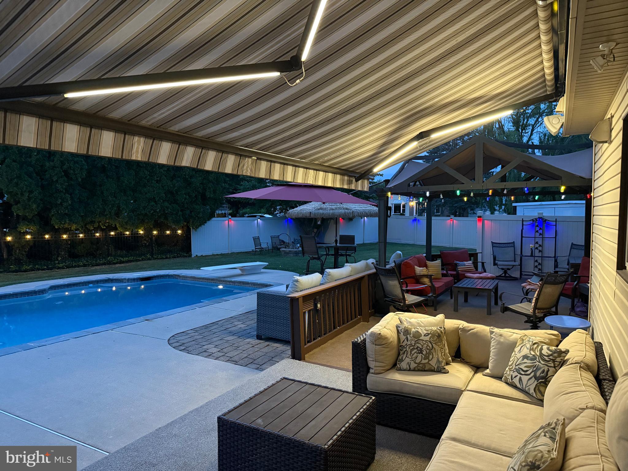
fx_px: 435
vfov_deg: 56.8
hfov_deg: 71.6
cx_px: 314
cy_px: 236
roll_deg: +0.0
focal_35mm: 24
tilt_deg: -1.9
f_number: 1.78
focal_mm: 6.76
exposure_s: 1/36
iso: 1000
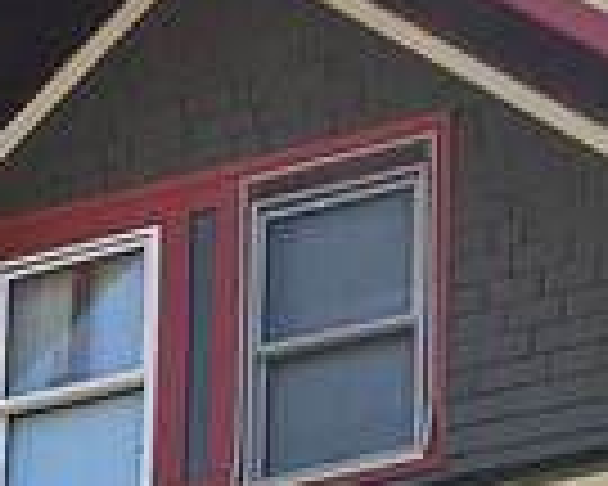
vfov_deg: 8.1
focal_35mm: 170
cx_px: 144
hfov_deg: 11.3
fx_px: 3059
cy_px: 1323
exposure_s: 1/816
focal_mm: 5.4
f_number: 1.8
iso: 25
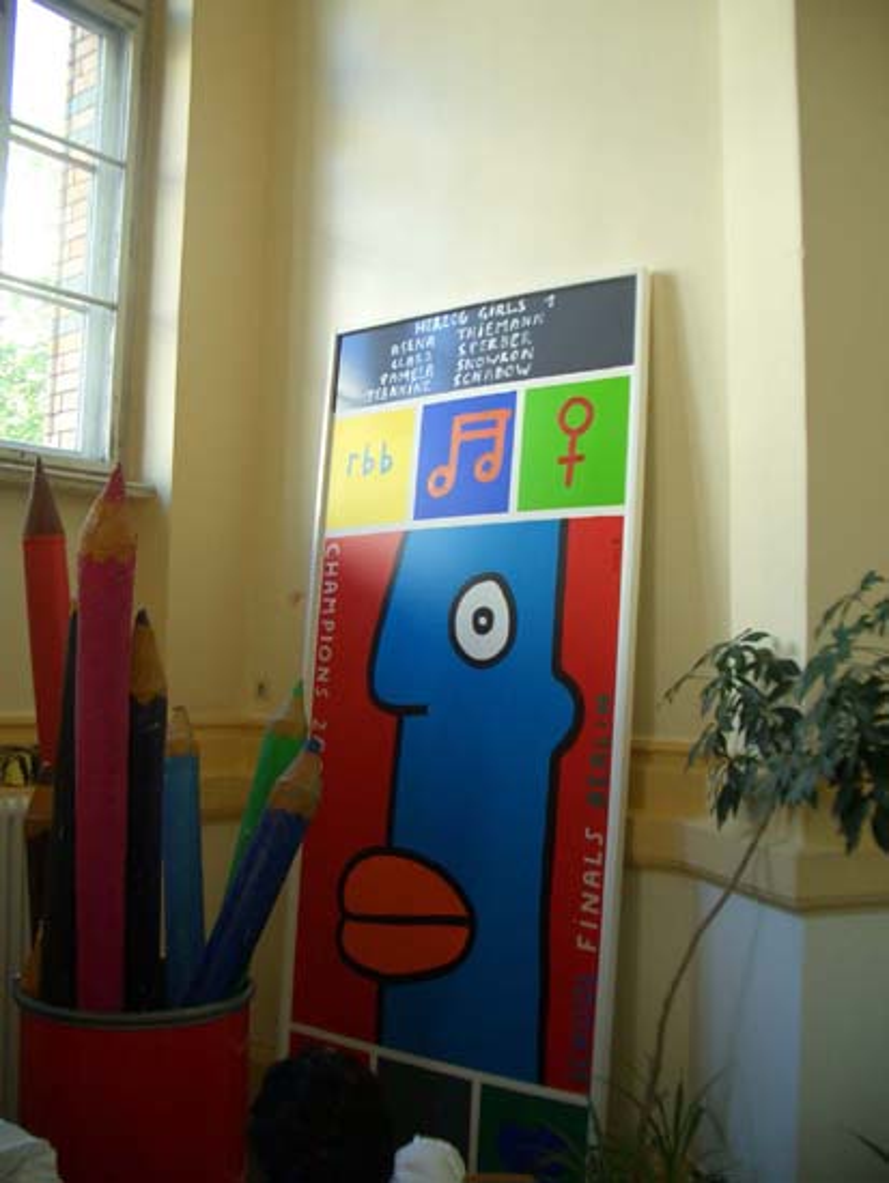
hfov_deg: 40.7
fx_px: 1198
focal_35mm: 35
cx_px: 444
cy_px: 592
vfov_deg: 52.6
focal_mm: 5.8
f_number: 2.6
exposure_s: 1/80
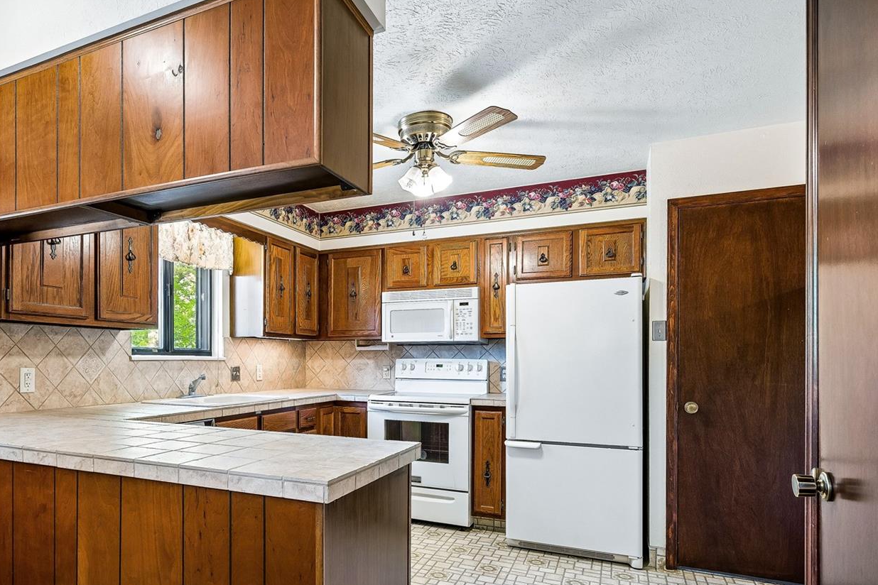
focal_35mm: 23
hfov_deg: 75.4
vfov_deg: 55.5
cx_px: 322
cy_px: 349
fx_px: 552
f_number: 10
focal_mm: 17.5
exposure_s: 1/3.33
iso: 400
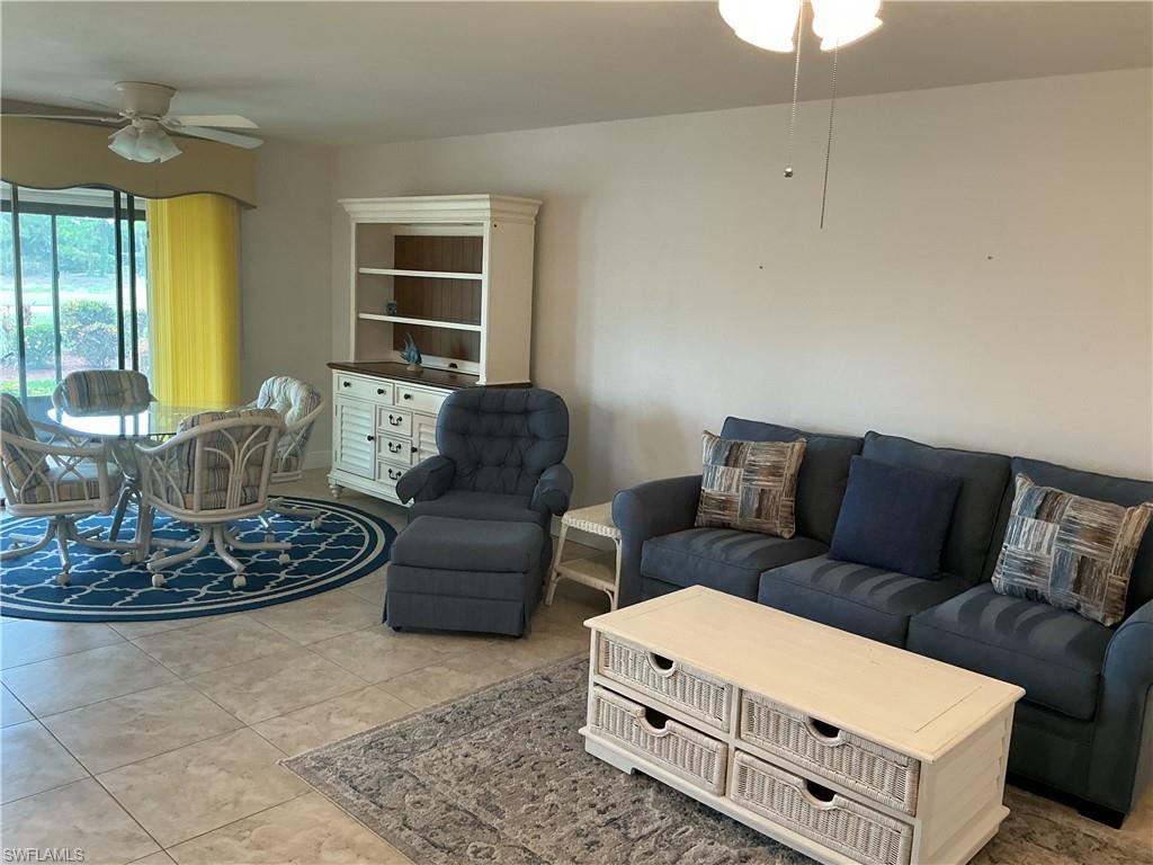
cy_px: 432
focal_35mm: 29
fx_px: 966
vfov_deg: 48.2
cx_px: 576
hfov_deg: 61.7
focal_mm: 3
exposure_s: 1/60
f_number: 1.8
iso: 160
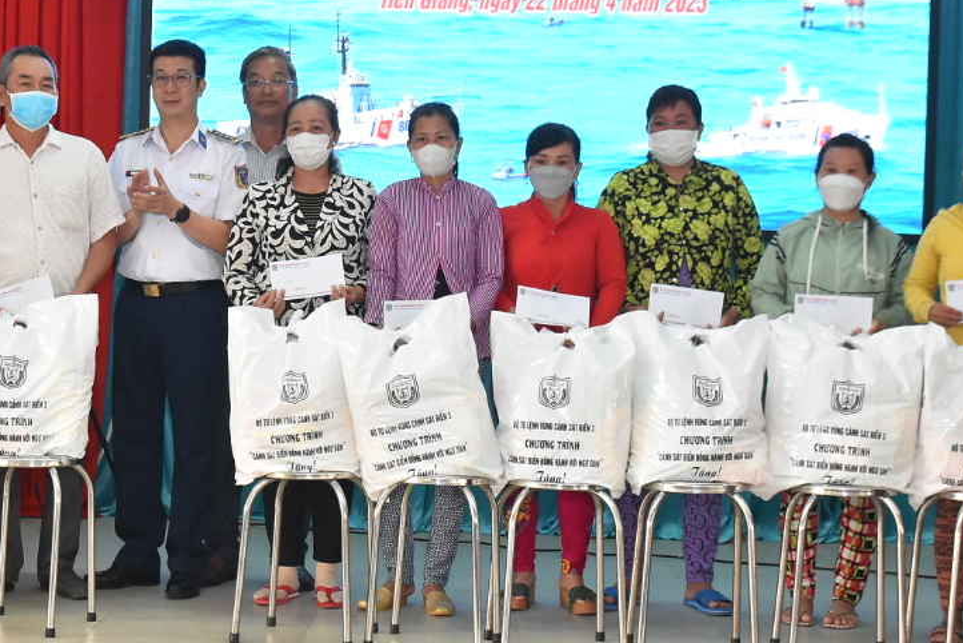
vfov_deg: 18.4
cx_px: 203
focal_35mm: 74
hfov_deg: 26.8
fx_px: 1980
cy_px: 414
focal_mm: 22
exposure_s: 1/125
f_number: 4.5
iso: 1600
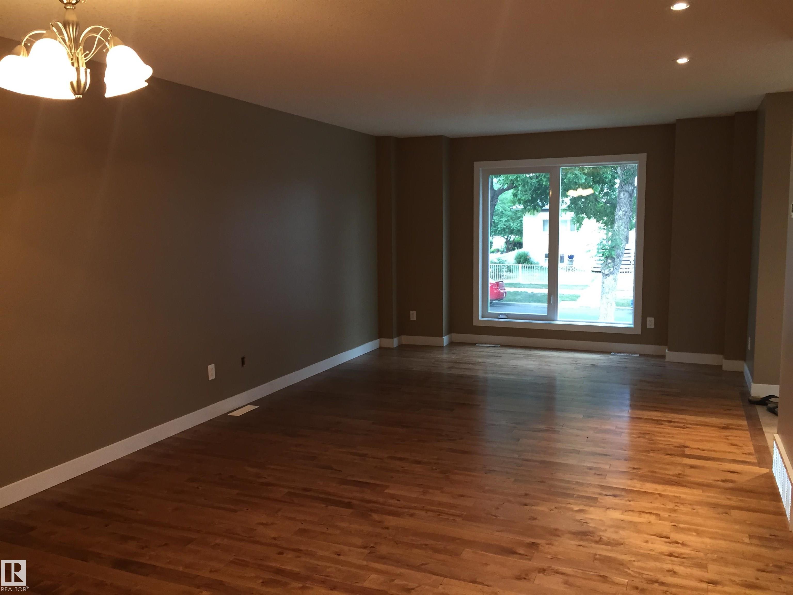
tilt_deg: -6.0
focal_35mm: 29
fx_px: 664
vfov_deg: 48.2
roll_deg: +0.1
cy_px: 298
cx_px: 396
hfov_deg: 61.7
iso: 100
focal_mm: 4.15
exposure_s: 1/30
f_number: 2.2
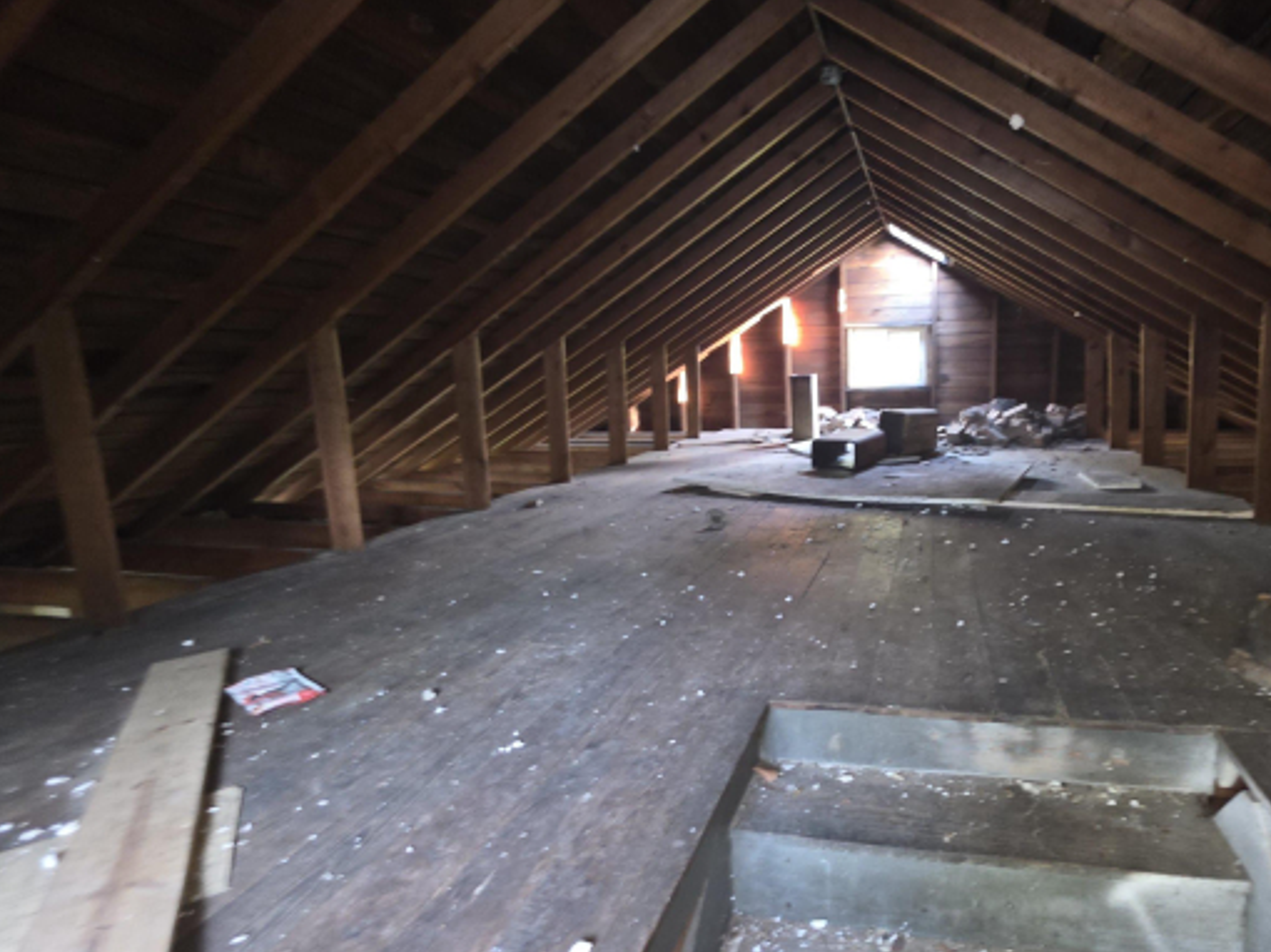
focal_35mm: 17
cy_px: 493
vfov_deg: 74.7
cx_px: 814
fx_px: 624
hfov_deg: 88.8
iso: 250
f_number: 1.9
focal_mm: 2.2
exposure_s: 1/8
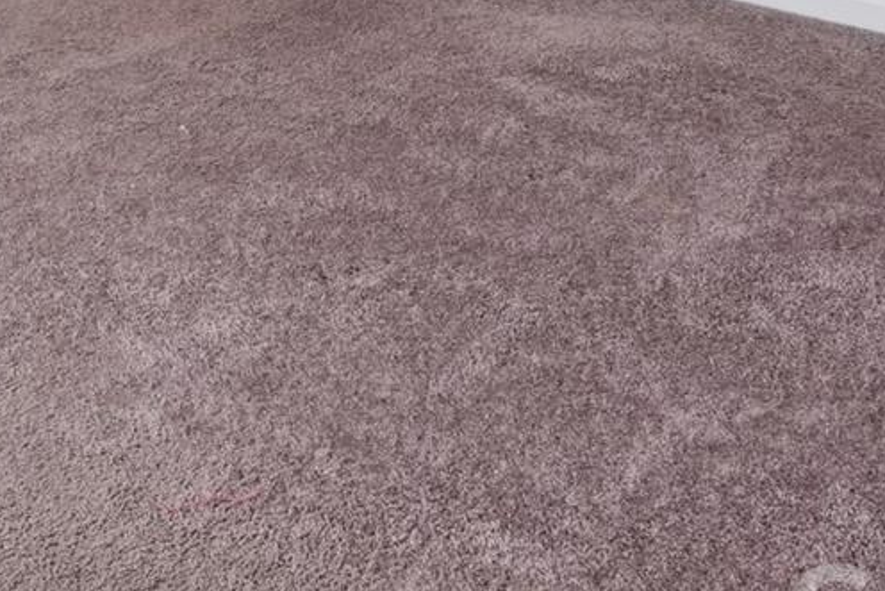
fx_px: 1663
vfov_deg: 16.7
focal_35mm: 68
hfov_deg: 28.3
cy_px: -472
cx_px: 36
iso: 100
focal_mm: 16.4
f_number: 13
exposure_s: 1/4
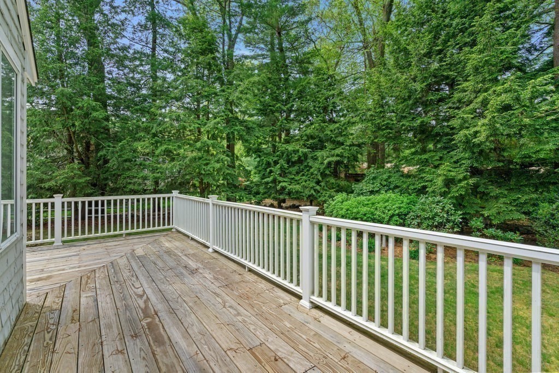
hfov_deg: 96.7
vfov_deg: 73.8
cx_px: 280
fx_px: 248
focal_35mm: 16
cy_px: 186
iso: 800
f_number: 11
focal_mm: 16
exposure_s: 1/200
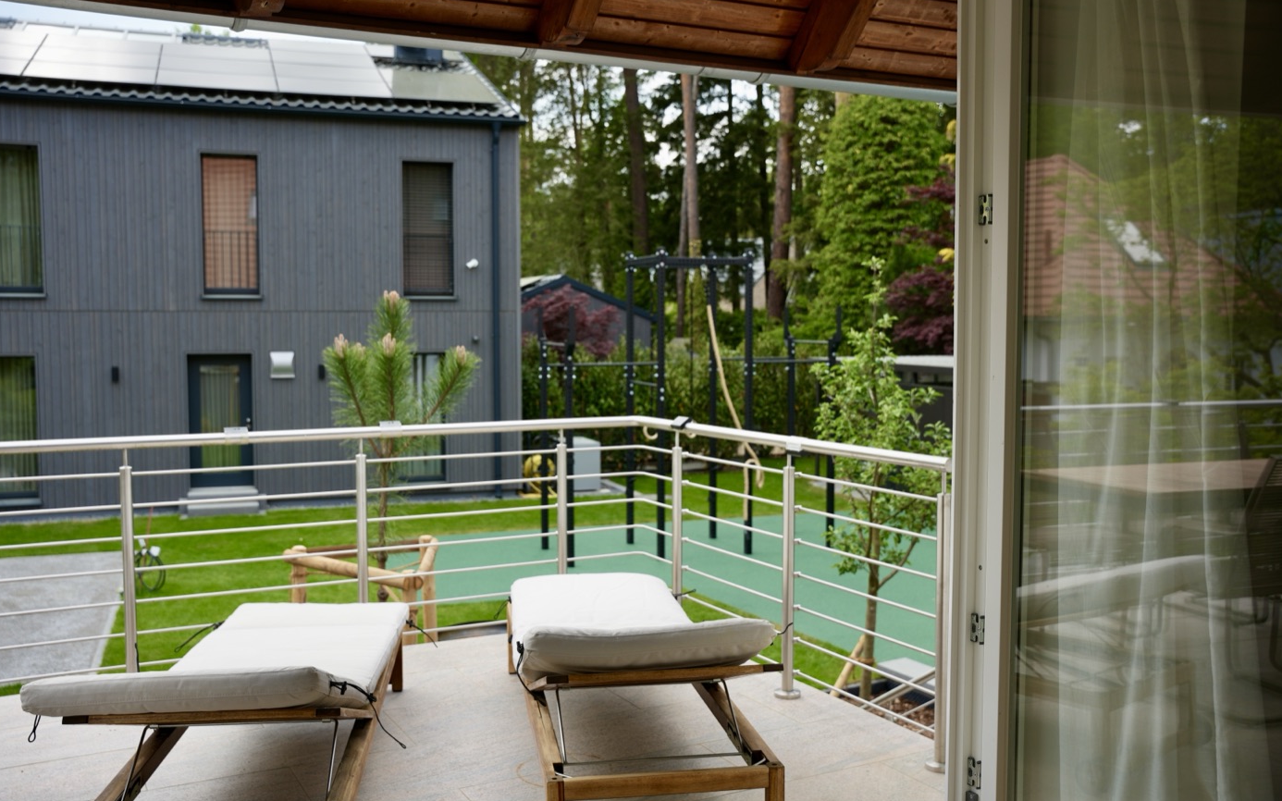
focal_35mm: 35
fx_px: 1226
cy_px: 393
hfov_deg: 55.2
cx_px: 639
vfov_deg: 36.2
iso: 100
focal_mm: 34.1
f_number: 4.5
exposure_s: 1/250
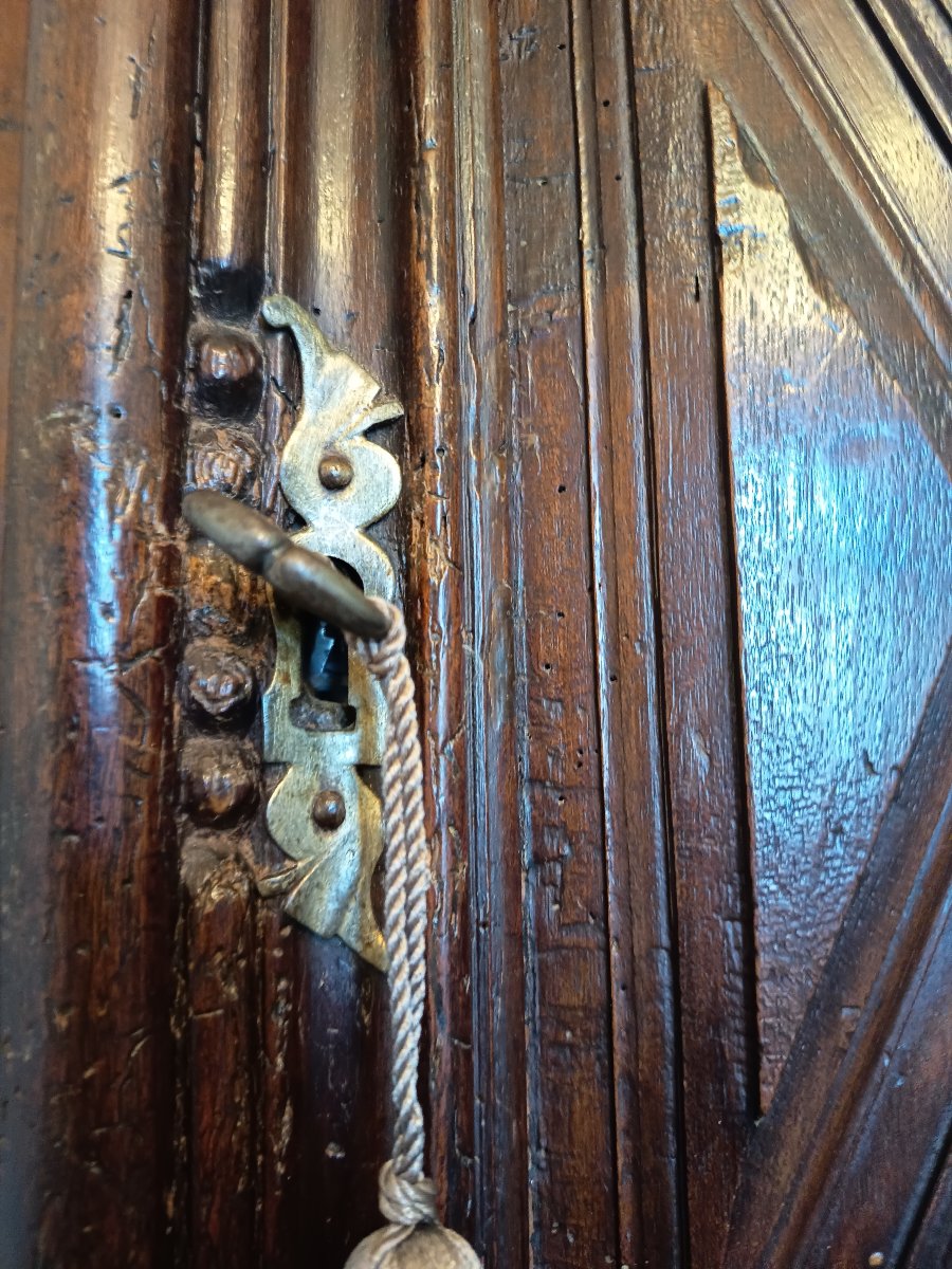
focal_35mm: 24
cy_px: 634
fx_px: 880
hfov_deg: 56.8
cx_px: 476
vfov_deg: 71.6
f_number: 1.7
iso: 1438
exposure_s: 1/20
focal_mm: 5.27
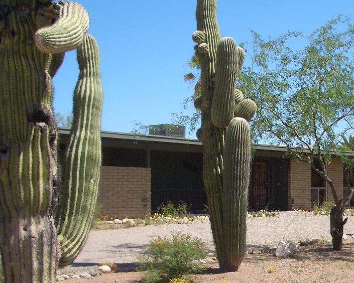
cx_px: 277
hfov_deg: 29.9
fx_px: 650
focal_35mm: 62
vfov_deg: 24.5
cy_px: 187
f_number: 4.3
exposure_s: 1/400
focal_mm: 5.8
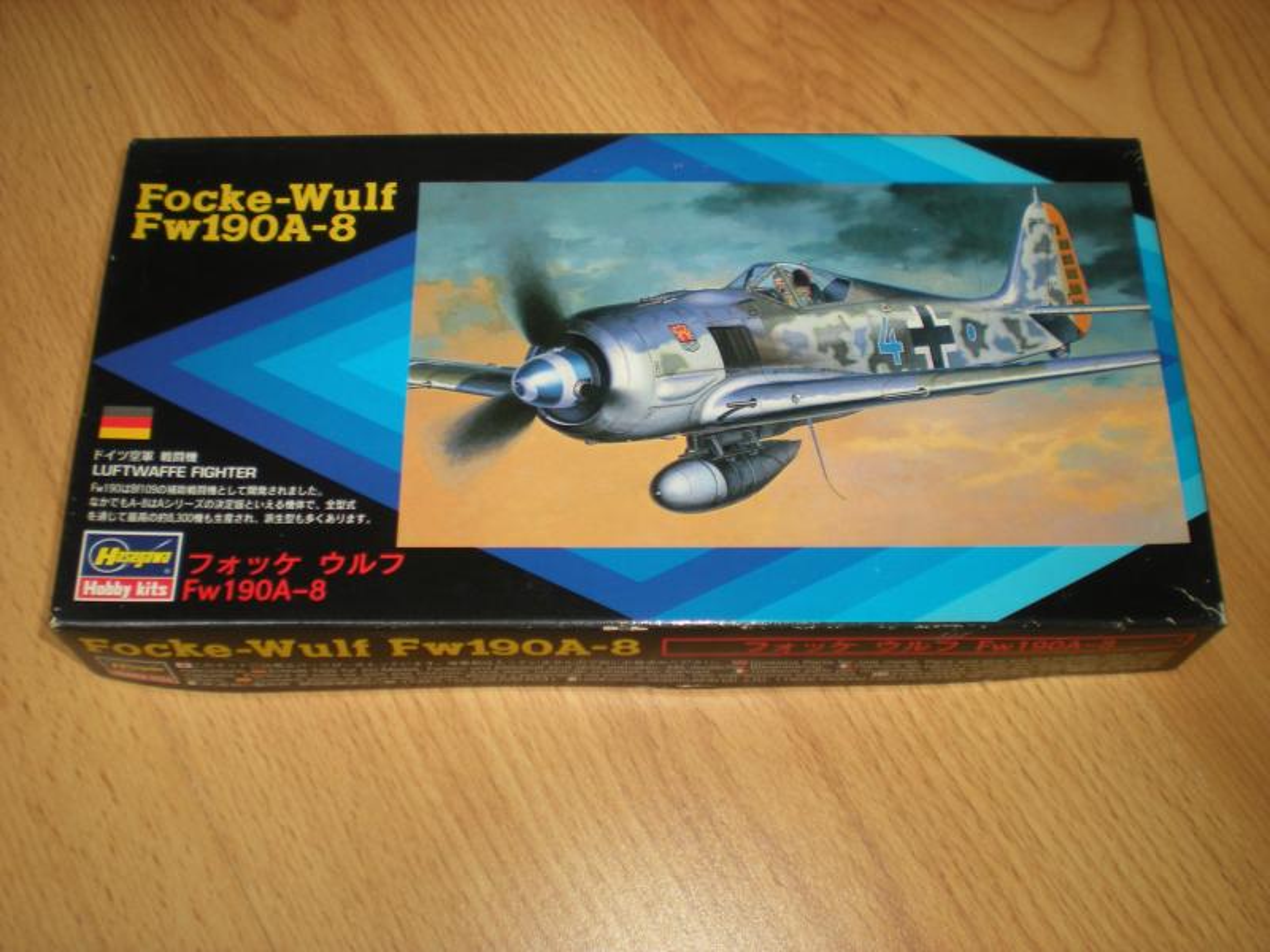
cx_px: 635
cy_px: 476
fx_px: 1394
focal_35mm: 38
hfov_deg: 49.0
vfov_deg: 37.7
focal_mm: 6.3
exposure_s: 1/30
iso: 64
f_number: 3.1
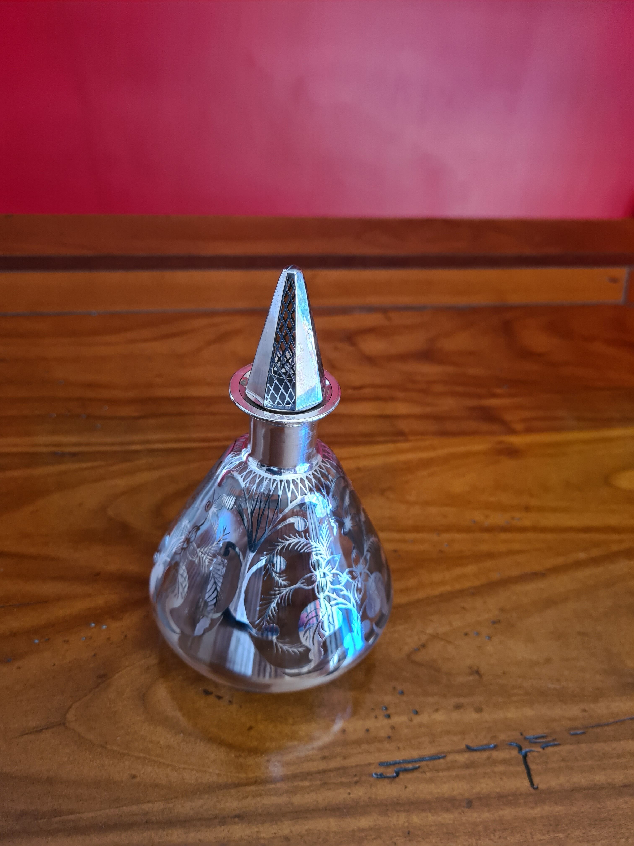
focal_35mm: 26
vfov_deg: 67.3
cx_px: 317
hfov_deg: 53.1
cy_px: 423
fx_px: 635
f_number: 1.8
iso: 160
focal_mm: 5.4
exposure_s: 1/50
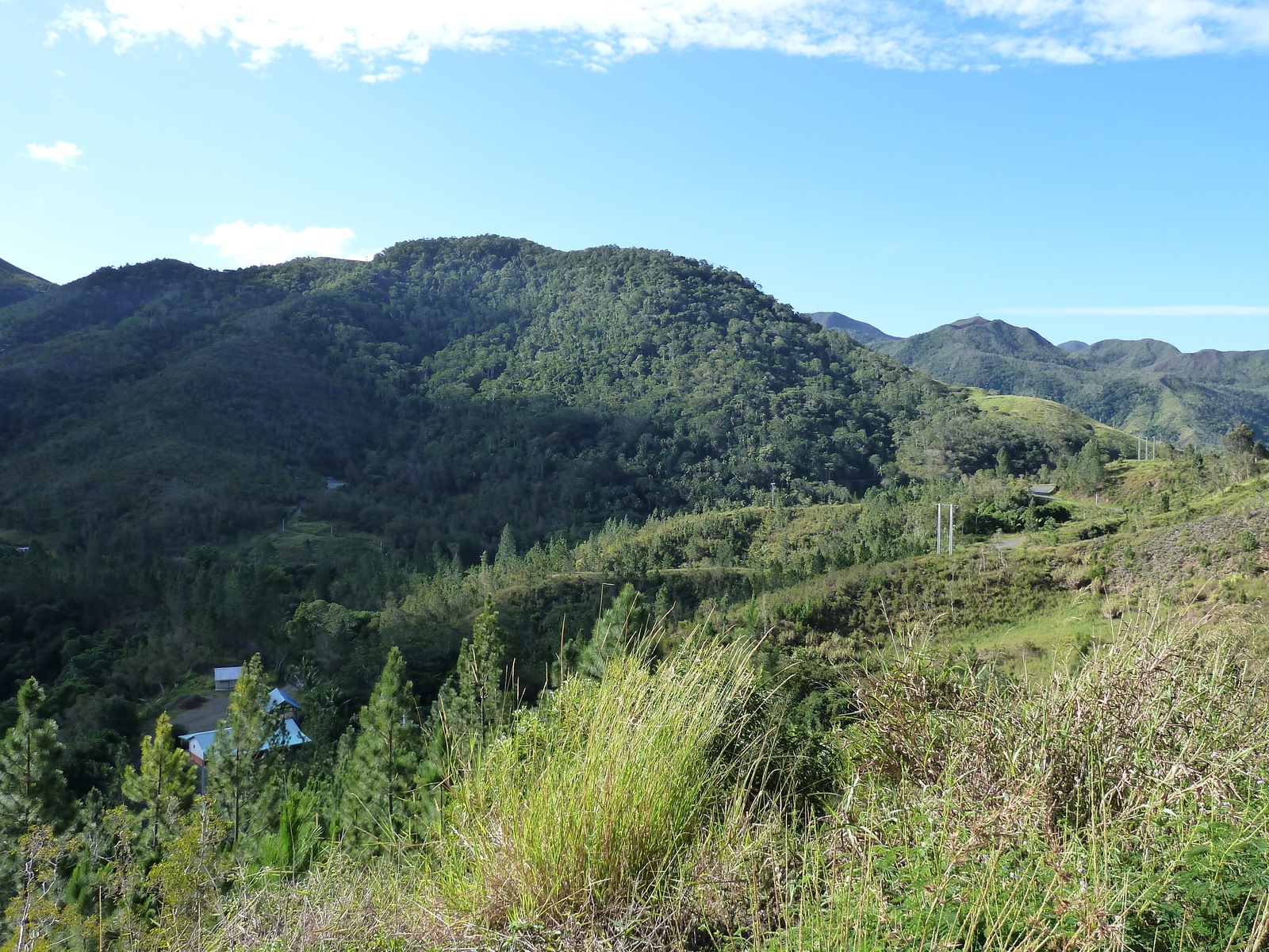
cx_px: 634
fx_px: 1063
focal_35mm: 29
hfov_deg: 61.7
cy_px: 476
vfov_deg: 48.2
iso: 125
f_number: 4
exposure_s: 1/320
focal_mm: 4.7
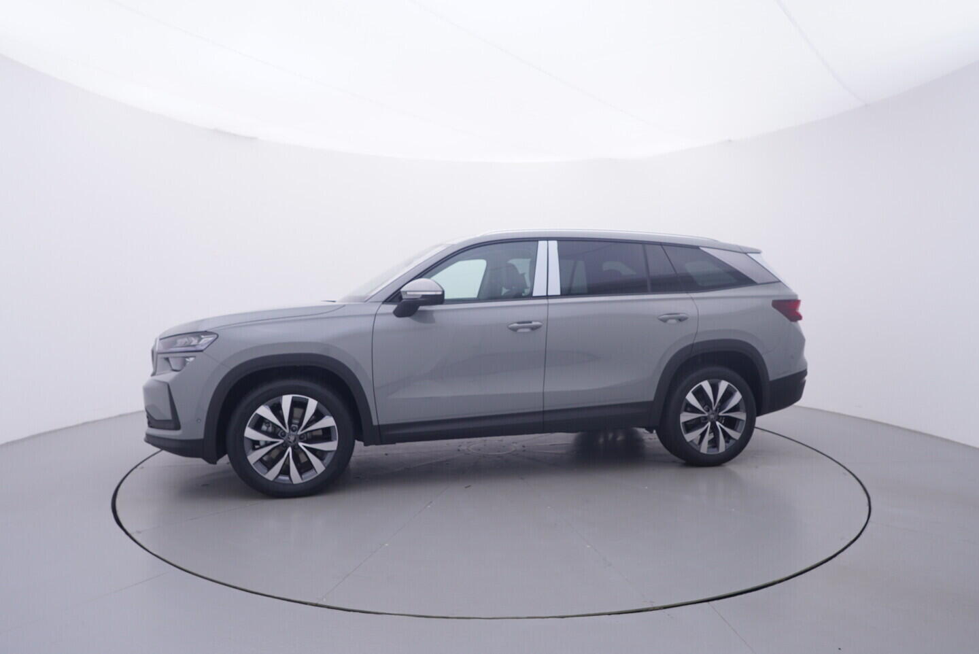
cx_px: 490
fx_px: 612
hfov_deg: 77.3
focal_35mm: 22
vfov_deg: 56.2
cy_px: 327
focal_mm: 15
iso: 200
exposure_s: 1/80
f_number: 5
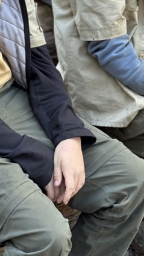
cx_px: 91
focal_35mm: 126
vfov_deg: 16.9
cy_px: 58
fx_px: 855
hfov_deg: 9.6
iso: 125
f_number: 1.78
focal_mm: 6.86
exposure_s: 1/88
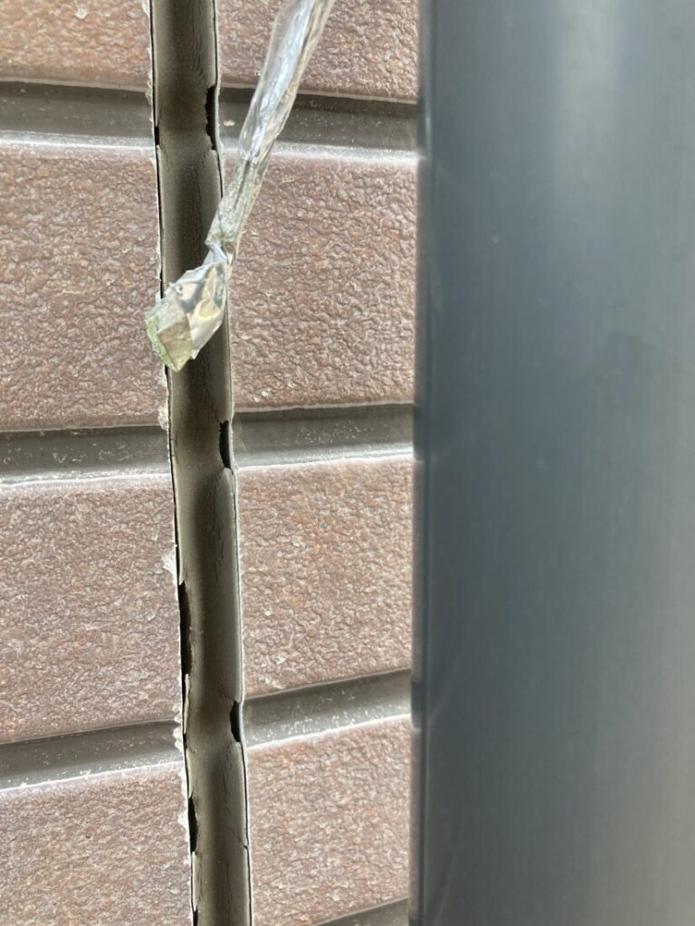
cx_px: 348
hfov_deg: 49.7
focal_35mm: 28
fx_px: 750
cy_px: 463
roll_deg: -0.3
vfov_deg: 63.4
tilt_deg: -8.2
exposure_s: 1/121
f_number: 1.8
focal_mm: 3.99
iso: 64
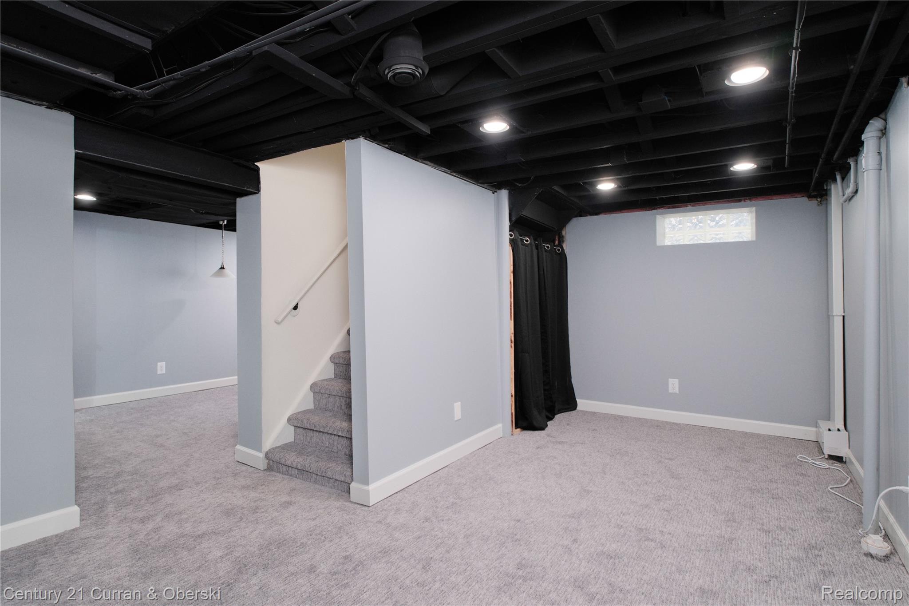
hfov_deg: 90.0
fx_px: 454
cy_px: 303
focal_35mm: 18
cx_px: 454
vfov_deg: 67.4
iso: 800
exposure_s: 1/125
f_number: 4.5
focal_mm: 12.2
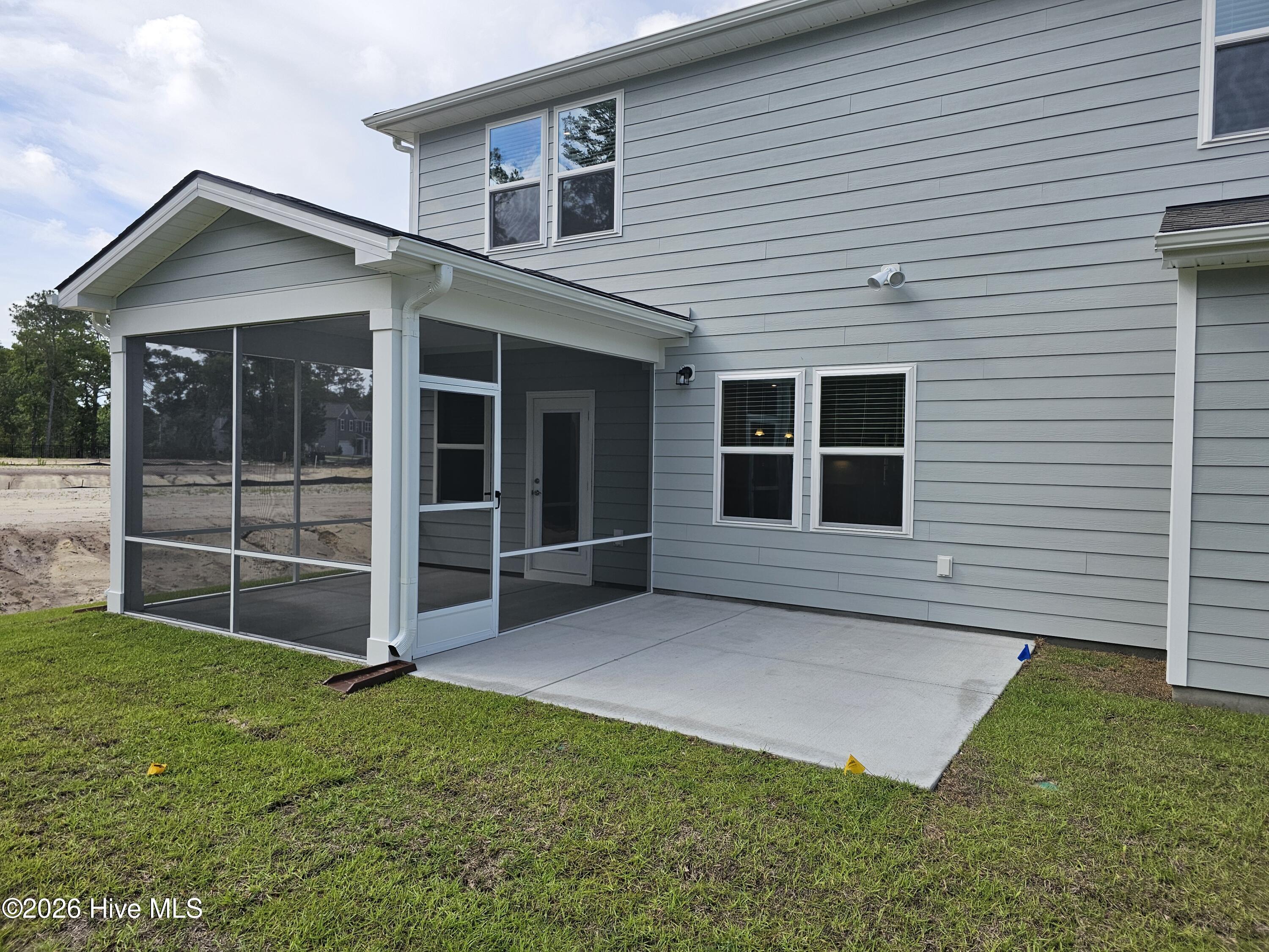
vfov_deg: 58.9
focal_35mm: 23
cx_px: 634
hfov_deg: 73.9
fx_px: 843
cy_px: 476
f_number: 1.7
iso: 32
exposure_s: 1/2000
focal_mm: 6.3
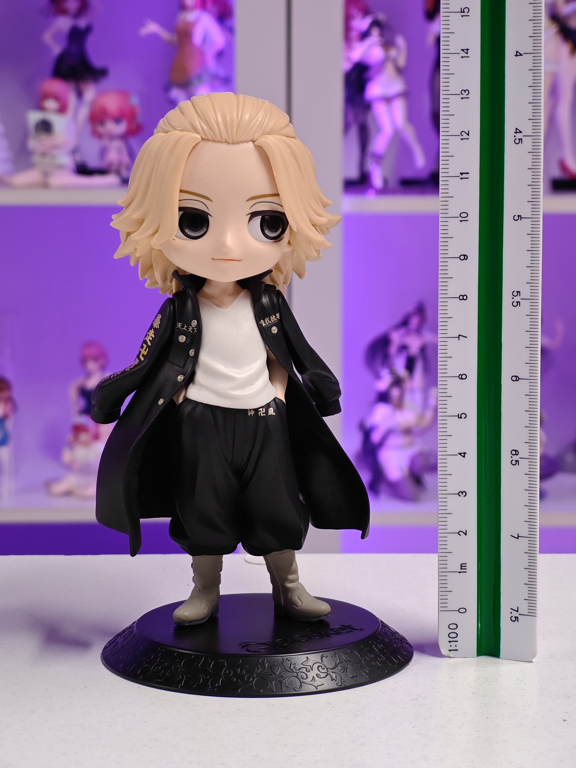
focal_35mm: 80
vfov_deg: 24.4
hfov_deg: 18.4
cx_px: 288
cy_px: 384
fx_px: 1775
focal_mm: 7.48
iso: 800
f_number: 2.4
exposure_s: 1/33.3
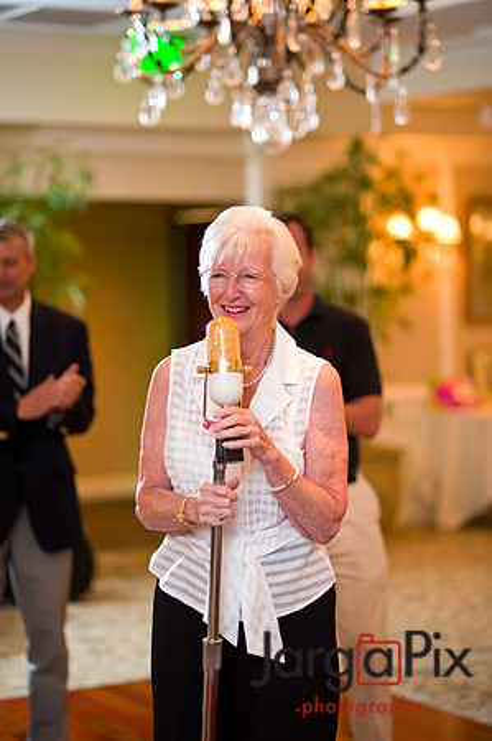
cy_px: 370
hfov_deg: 16.0
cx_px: 246
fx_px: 1746
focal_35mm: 85
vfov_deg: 23.9
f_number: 2
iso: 1600
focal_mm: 85
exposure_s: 1/200
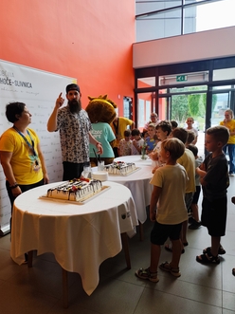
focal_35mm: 25
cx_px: 111
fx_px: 226
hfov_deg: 54.8
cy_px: 163
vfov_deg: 69.4
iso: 80
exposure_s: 1/100
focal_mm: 6.14
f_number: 1.65
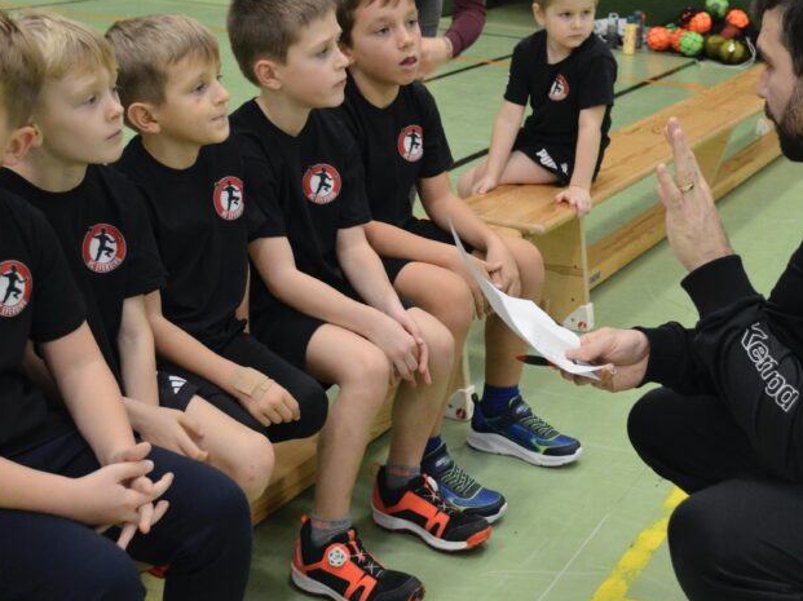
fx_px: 1321
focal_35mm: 57
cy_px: 264
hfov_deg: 33.6
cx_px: 508
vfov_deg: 25.6
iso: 1600
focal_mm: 24
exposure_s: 1/200
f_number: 4
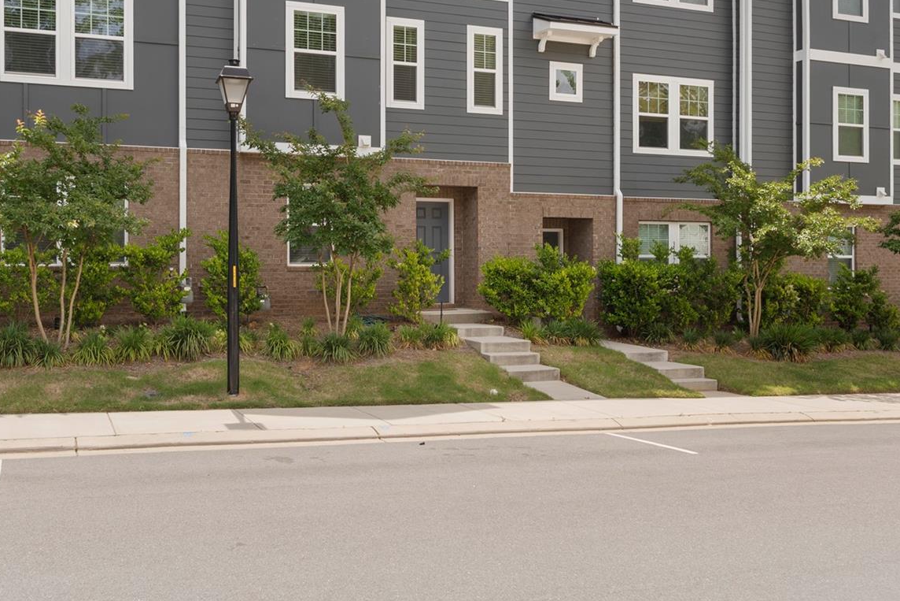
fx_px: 872
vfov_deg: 37.4
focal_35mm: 35
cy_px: 182
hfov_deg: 54.4
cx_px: 385
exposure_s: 1/13
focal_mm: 19.5
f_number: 11
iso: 100
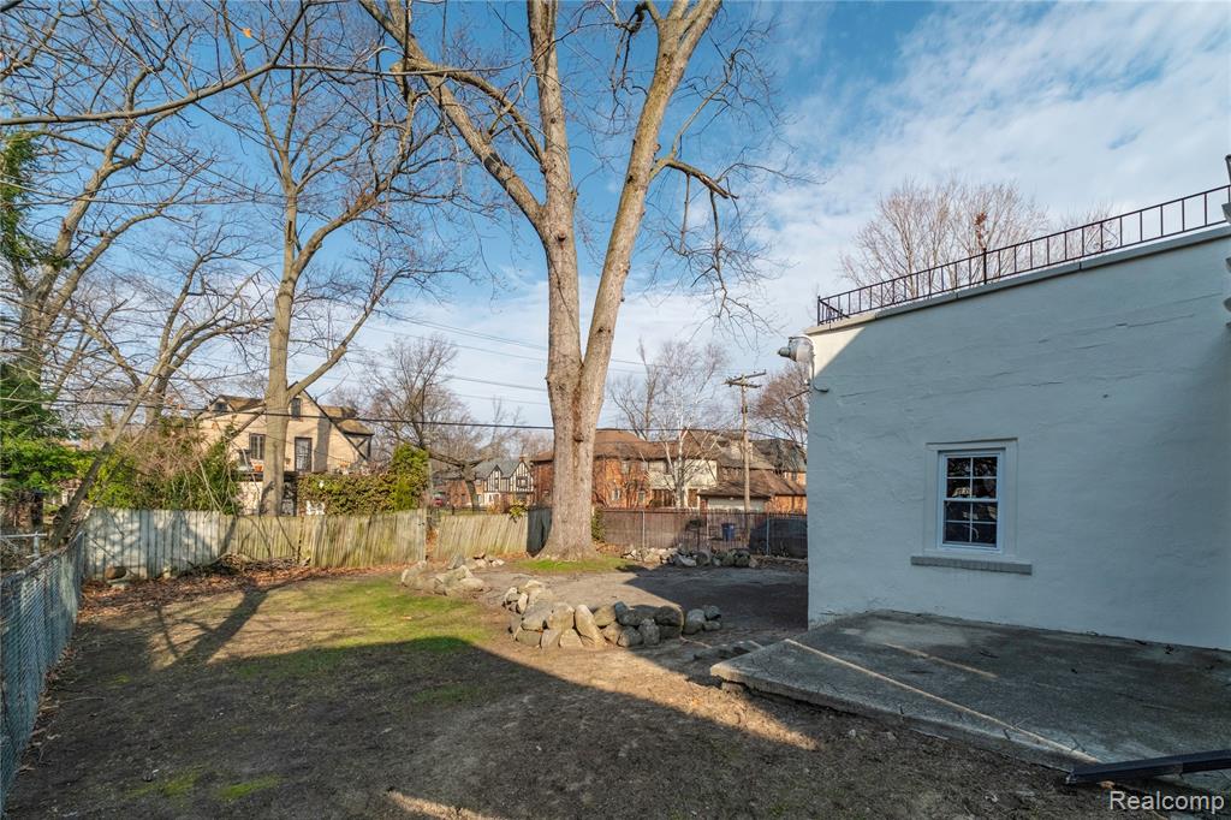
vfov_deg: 77.3
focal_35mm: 15
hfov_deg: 100.4
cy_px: 410
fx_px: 513
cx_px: 616
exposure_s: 1/500
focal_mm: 10
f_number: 5.6
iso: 500
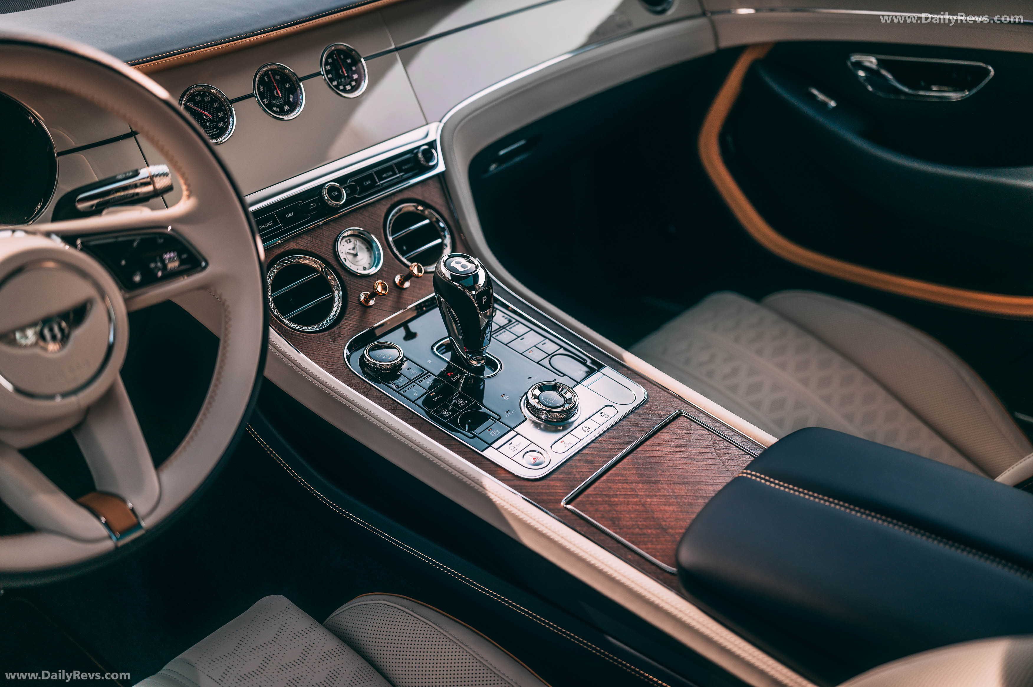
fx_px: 1233
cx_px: 516
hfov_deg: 45.5
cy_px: 344
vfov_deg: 31.2
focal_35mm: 43
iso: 100
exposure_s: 1/250
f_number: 2
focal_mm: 43
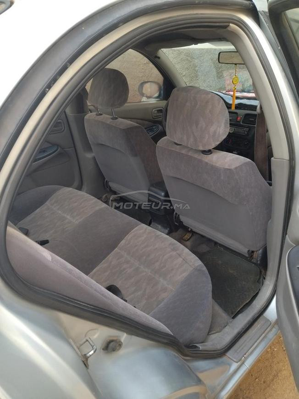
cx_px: 150
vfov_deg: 65.3
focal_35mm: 27
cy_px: 200
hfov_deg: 51.4
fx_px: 311
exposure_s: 1/134
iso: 100
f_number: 1.79
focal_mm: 4.74
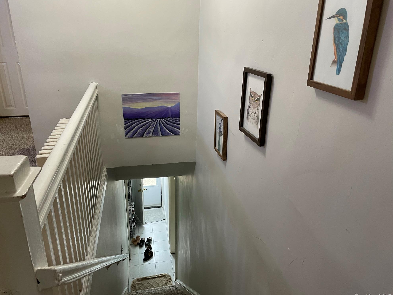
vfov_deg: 51.4
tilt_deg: -22.2
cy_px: 148
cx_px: 191
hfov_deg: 65.3
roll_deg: -0.4
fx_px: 307
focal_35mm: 27
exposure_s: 1/60
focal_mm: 4.2
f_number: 1.6
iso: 200
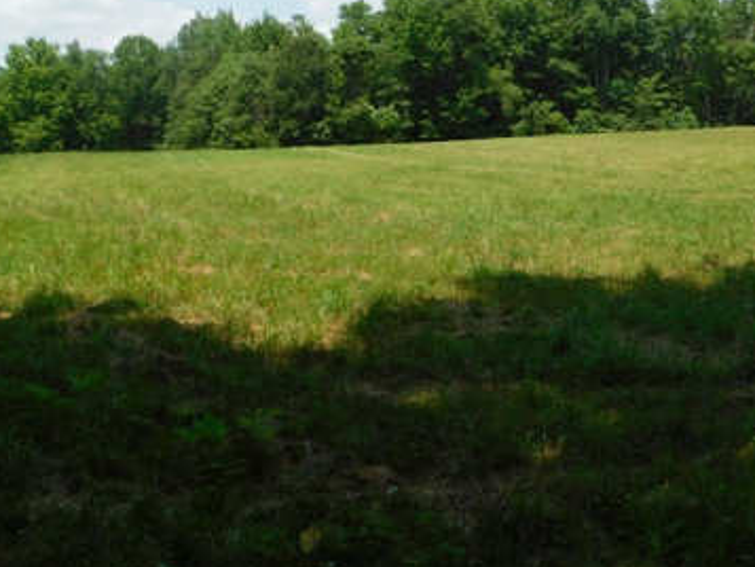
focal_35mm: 43
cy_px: 193
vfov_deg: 33.3
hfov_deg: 43.6
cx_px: 460
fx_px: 938
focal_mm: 4
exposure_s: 1/1250
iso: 125
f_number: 3
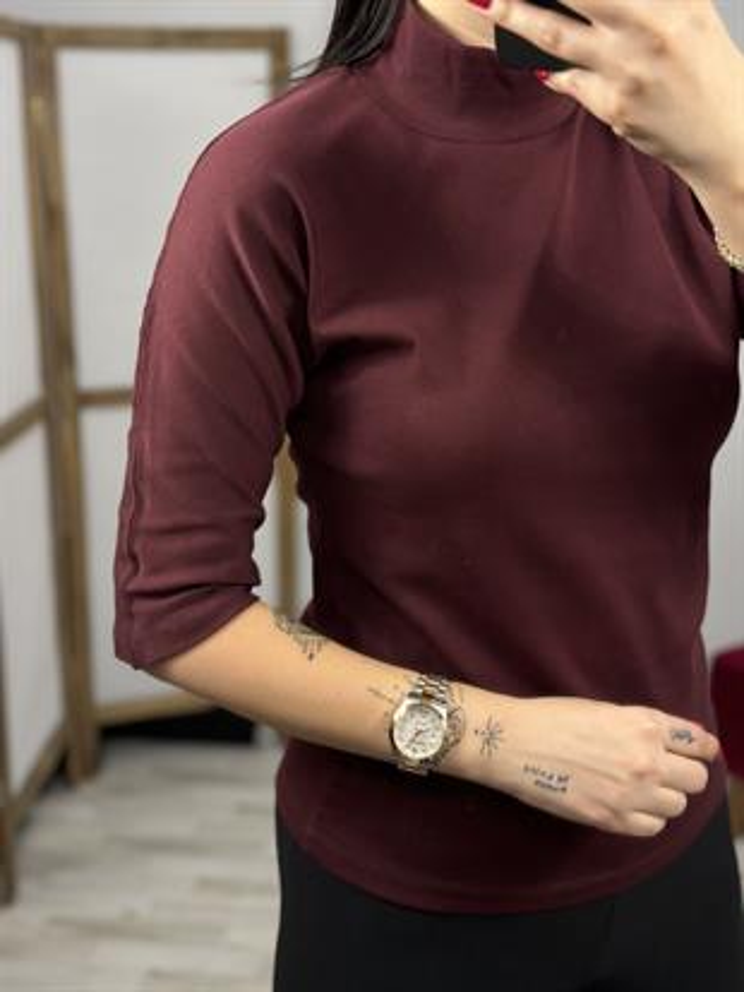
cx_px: 372
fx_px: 1375
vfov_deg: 39.6
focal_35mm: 48
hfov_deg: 30.3
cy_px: 496
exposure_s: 1/100
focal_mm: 6.86
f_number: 1.78
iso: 80
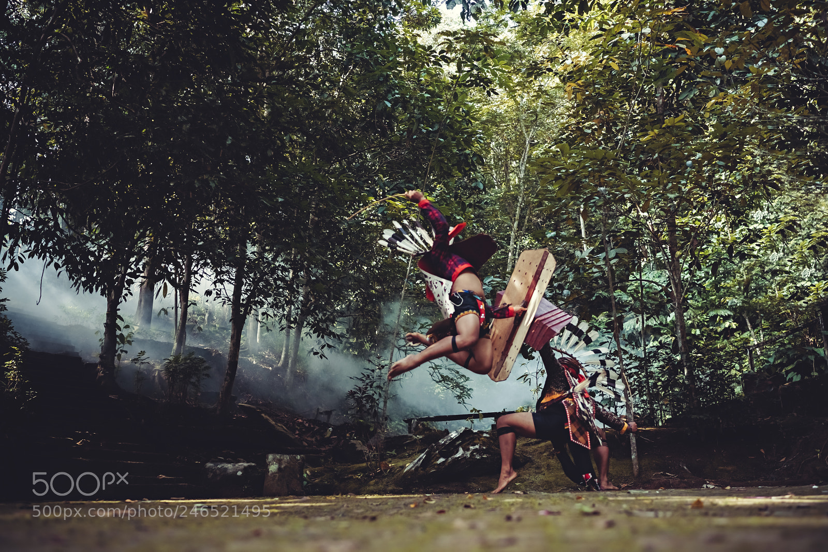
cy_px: 276
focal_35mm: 35
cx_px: 414
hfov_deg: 54.4
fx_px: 805
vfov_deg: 37.9
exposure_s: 1/400
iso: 200
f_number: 2
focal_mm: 35
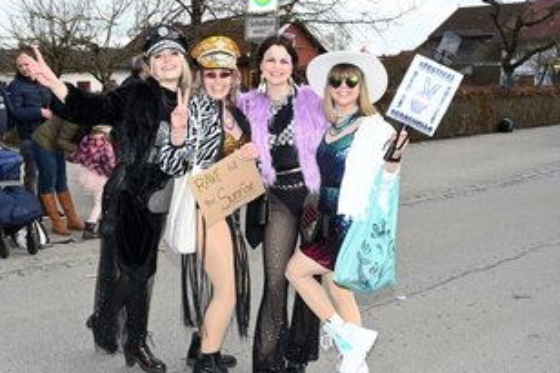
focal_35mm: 48
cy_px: 193
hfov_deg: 41.1
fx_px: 746
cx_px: 255
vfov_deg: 28.0
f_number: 16
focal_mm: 37
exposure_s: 1/200
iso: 1000
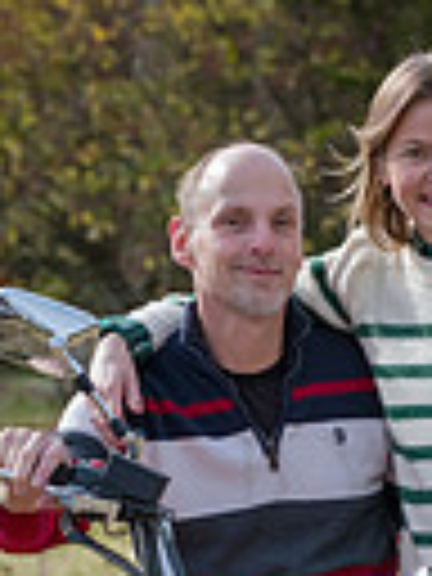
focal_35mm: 338
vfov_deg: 5.9
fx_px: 5624
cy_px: 464
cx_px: 374
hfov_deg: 4.4
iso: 400
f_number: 5.6
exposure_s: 1/1000
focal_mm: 100
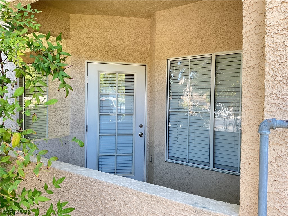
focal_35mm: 29
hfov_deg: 61.7
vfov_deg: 48.2
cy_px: 108
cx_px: 144
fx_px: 241
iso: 50
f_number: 1.8
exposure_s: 1/120
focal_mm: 3
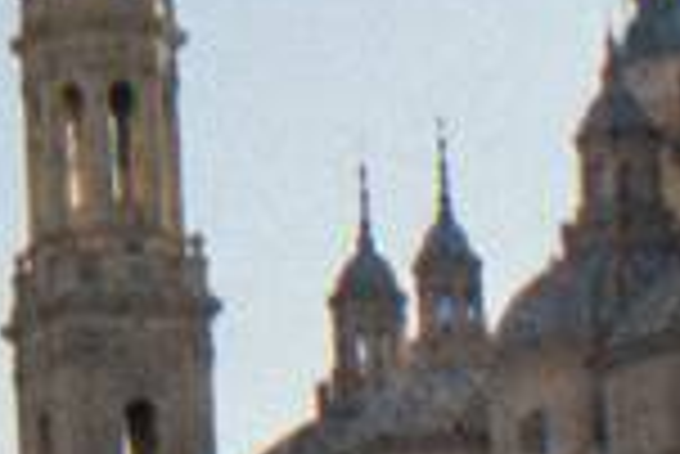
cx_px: 126
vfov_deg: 4.4
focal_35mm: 311
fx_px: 5880
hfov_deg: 6.6
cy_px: 355
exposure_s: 1/1000
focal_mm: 47
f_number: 7.1
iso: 320
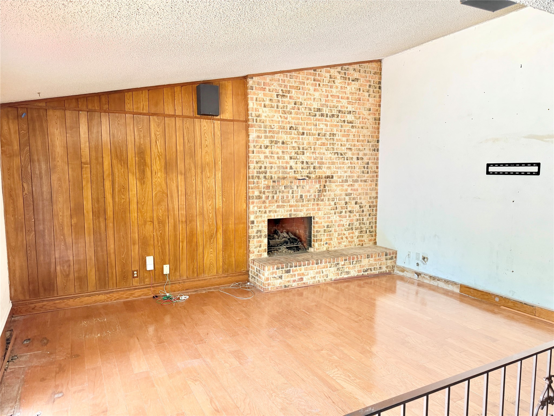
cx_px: 277
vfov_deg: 56.8
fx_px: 384
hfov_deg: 71.6
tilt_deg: -5.4
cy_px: 208
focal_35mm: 24
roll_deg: +0.6
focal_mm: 6.76
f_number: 1.78
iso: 200
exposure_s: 1/66
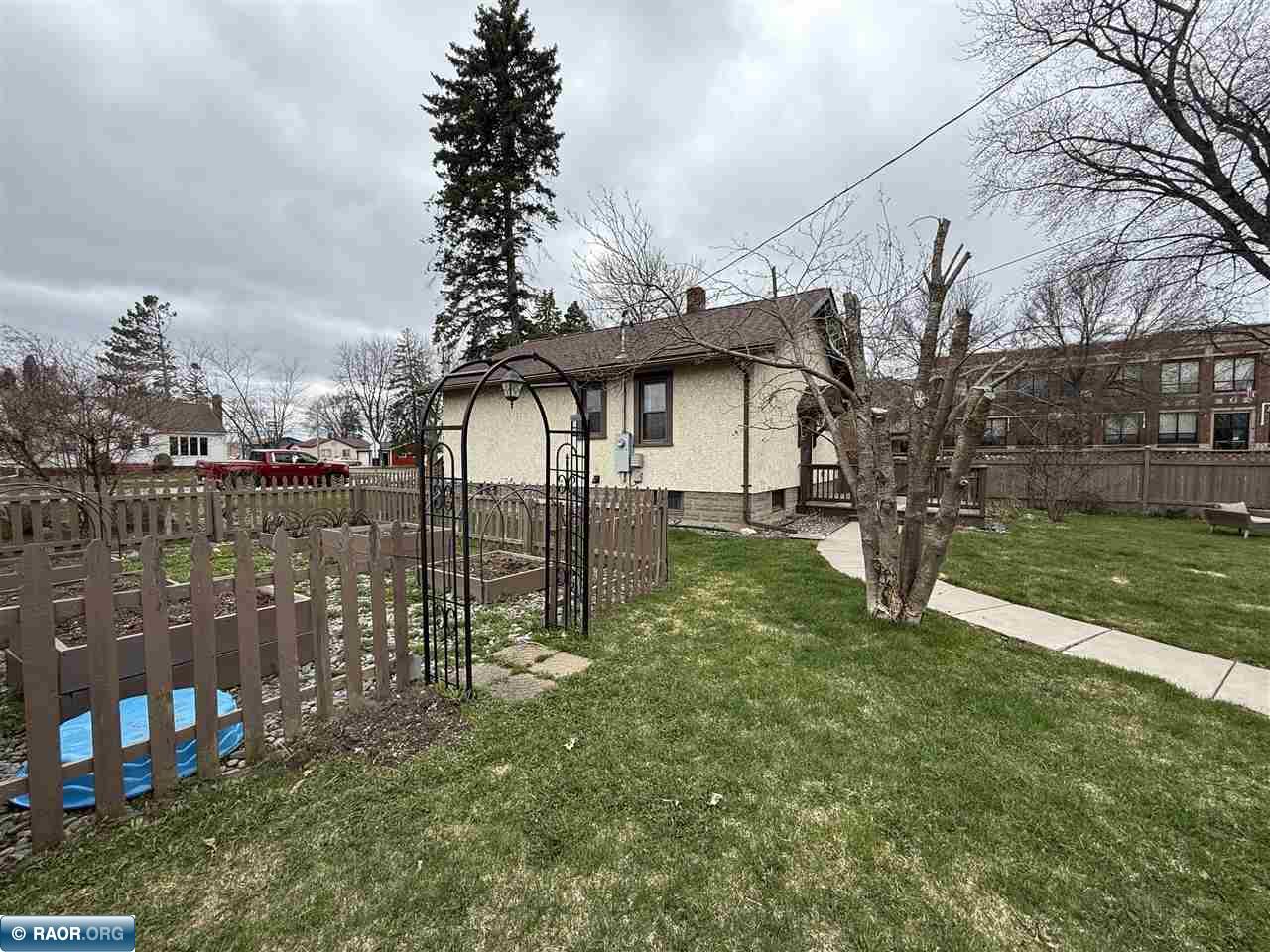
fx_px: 514
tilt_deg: -2.0
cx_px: 635
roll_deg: -0.4
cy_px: 476
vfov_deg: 85.7
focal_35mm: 14
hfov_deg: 102.1
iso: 50
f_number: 2.2
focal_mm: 2.22
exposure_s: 1/1033
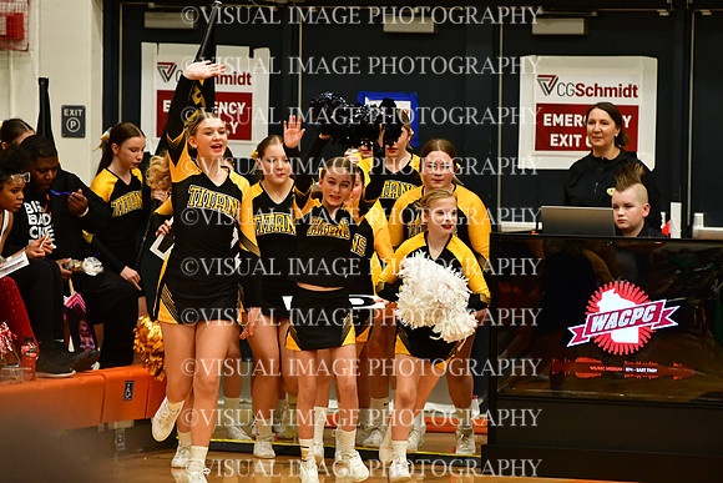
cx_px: 362
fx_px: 6026
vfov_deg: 4.6
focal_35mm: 300
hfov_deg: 6.9
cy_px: 242
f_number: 3.5
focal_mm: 200
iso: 4000
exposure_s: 1/500
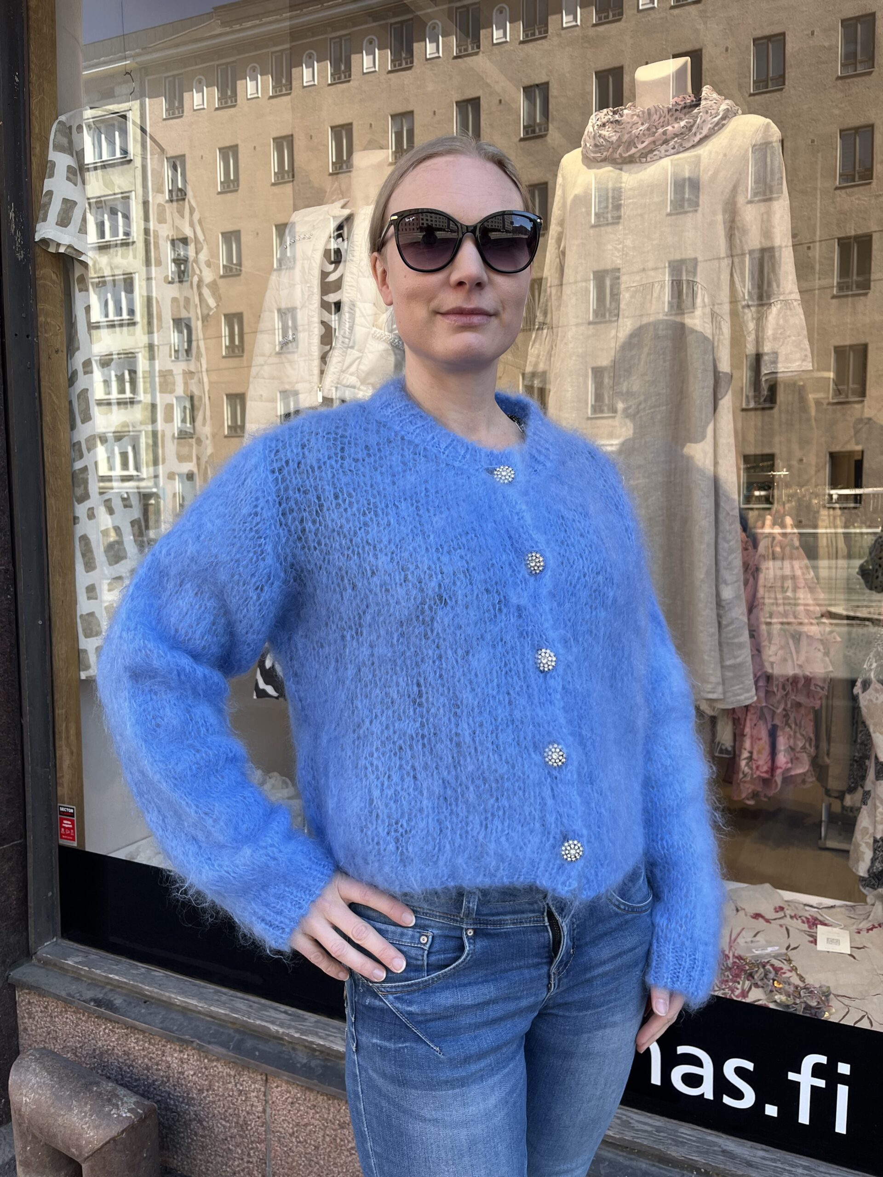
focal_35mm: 26
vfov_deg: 67.3
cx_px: 442
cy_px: 588
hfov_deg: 53.1
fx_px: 884
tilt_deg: -4.9
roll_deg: +0.6
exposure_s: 1/375
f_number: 1.6
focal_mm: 5.1
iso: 50
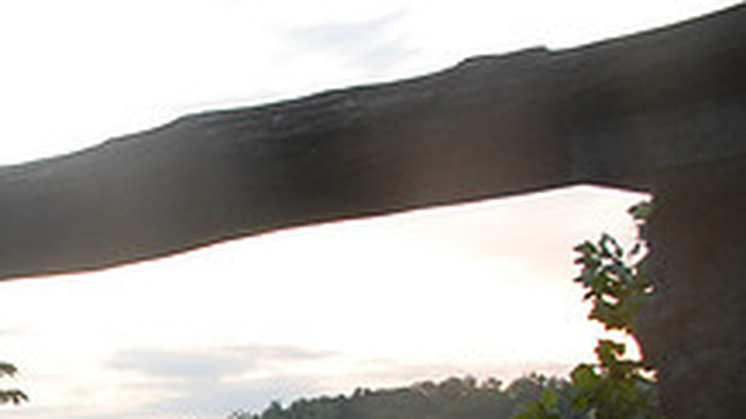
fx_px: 1998
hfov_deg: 19.8
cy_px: 551
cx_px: -172
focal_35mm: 101
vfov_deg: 11.7
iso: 400
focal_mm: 24
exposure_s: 1/30
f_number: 6.3
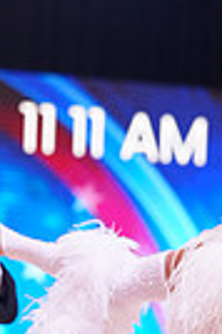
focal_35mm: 303
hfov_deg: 4.5
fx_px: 2810
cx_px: 84
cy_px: 576
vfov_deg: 6.7
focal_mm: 70
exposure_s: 1/250
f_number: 3.5
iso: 1600
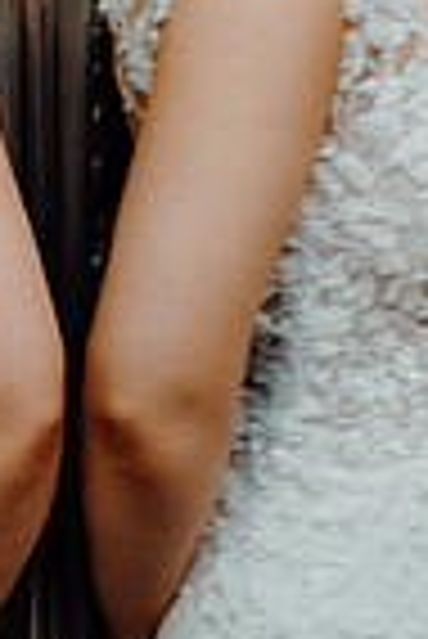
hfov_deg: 11.6
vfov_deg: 17.4
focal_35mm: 117
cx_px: 5
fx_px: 2081
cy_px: 171
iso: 2500
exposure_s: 1/160
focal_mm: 37
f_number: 3.5
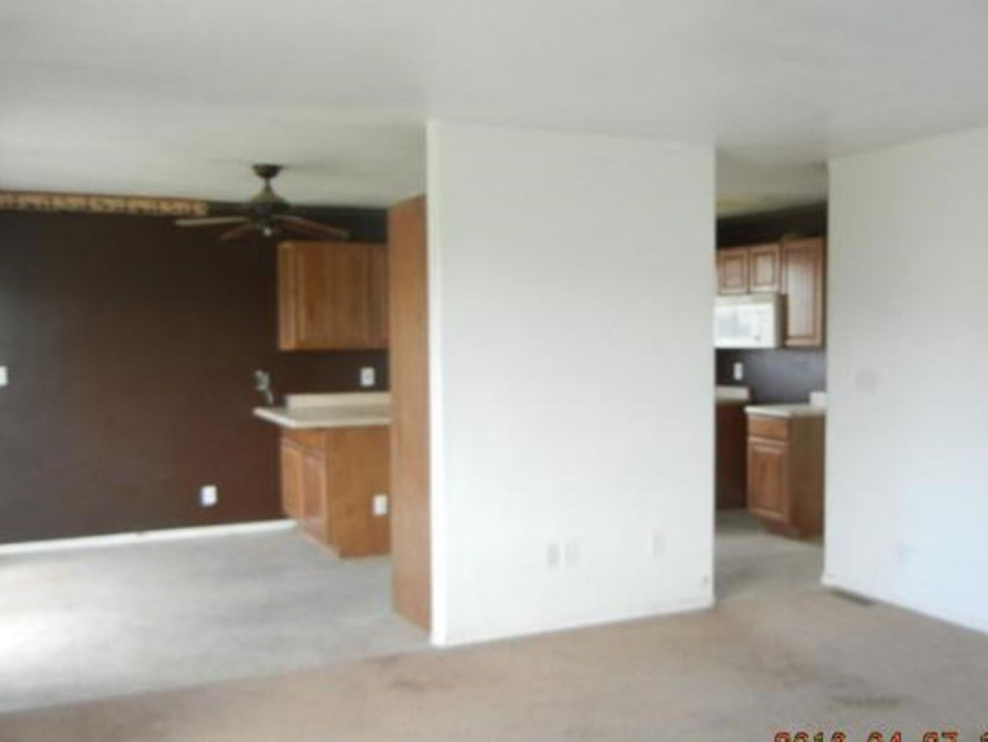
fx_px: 1028
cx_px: 547
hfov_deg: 51.2
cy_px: 395
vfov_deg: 39.7
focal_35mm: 36
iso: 175
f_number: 3.5
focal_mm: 5.4
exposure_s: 1/30
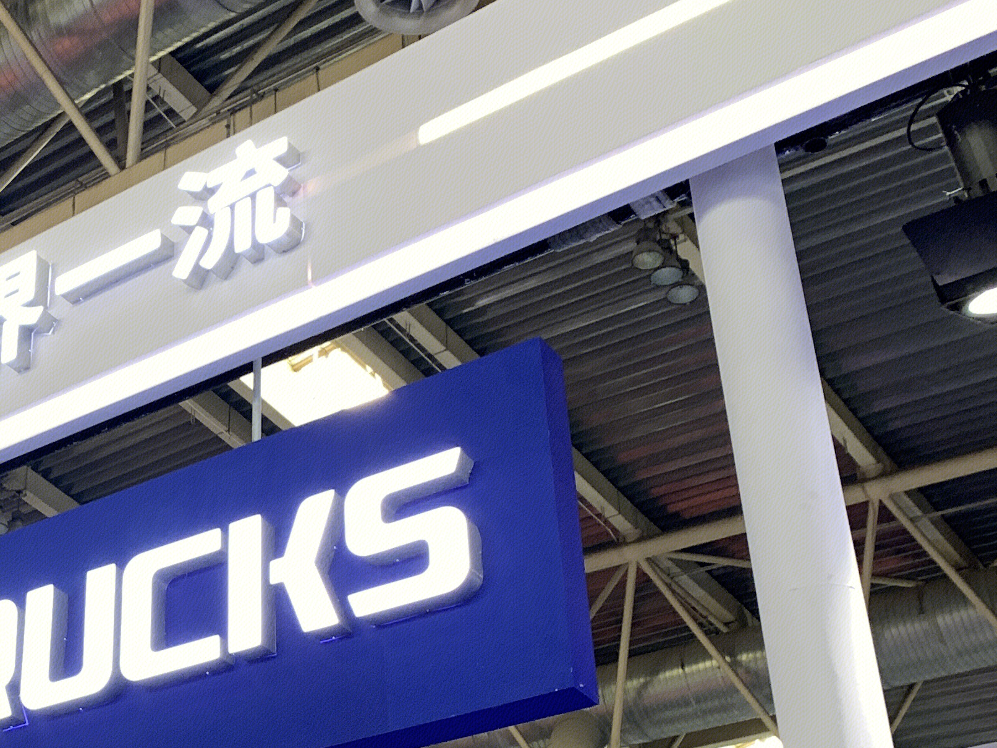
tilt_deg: +30.5
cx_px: -96
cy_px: 533
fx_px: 1872
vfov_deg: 22.4
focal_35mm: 65
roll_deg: -7.0
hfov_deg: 27.3
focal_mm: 4.25
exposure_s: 1/100
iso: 80
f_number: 1.8
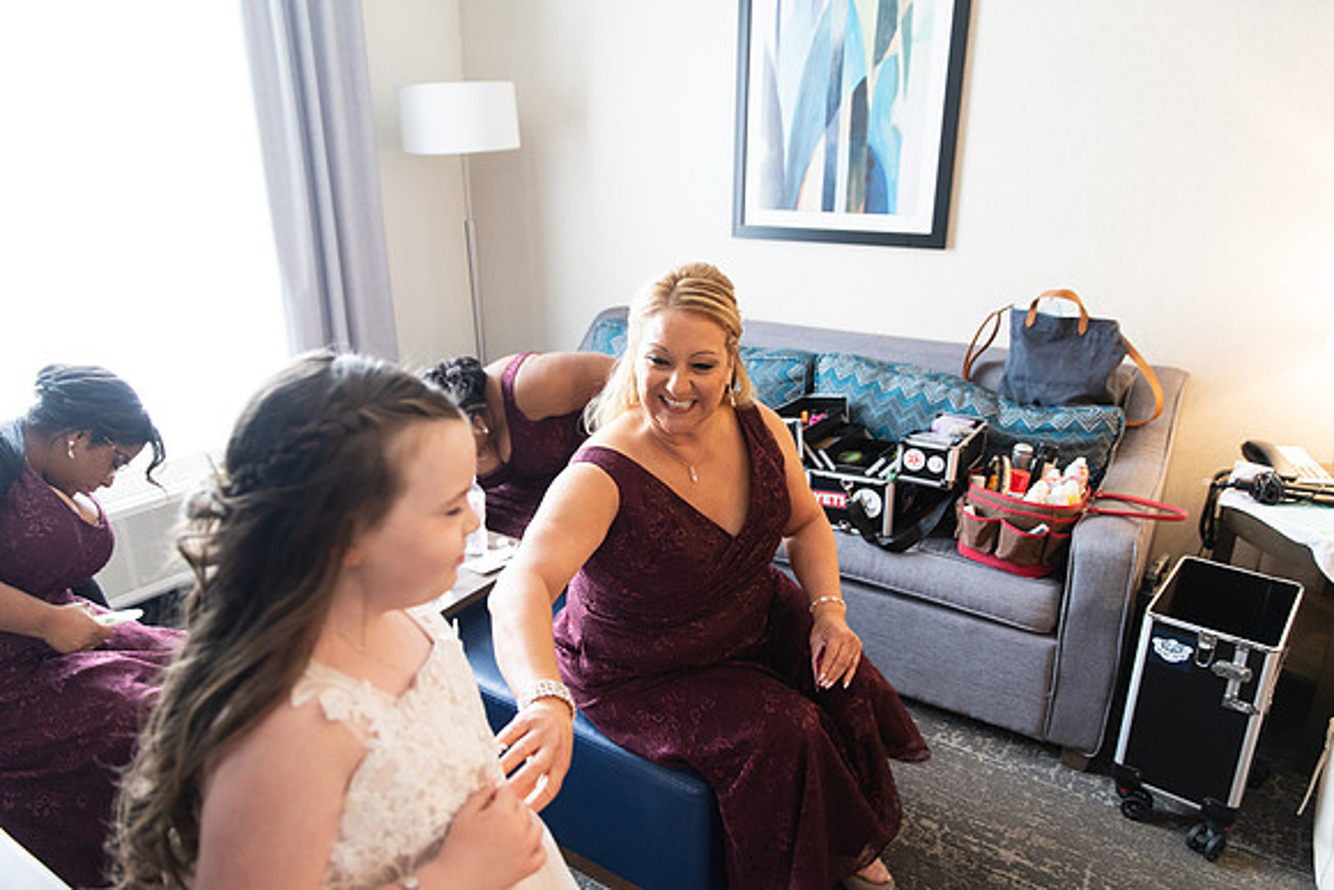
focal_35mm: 24
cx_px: 667
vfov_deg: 53.2
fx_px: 889
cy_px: 445
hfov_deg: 73.7
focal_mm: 24
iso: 2000
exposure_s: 1/125
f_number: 2.8
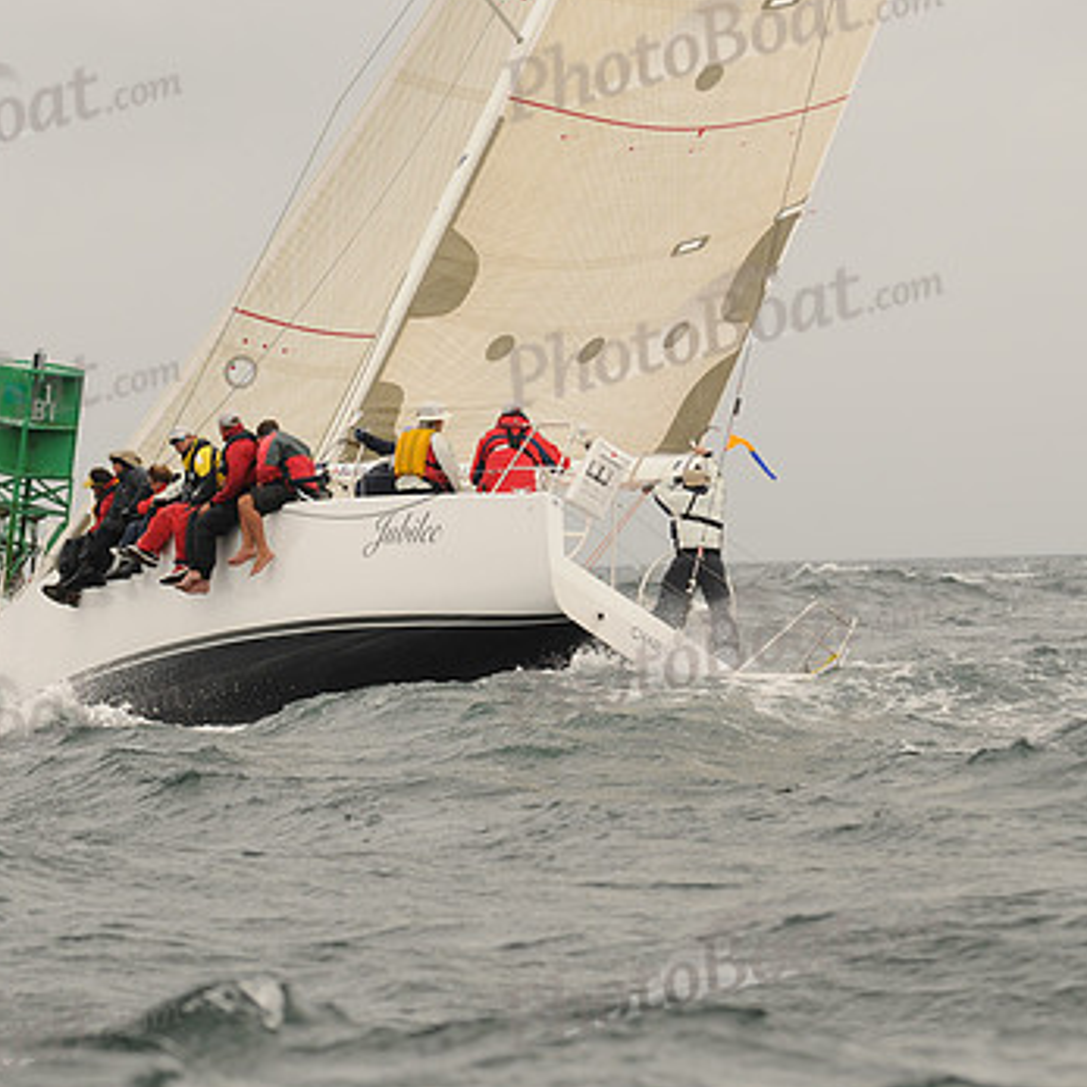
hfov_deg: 6.6
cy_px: 534
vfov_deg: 6.6
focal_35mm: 266
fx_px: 9440
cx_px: 341
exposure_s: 1/1000
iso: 200
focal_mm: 125
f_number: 4
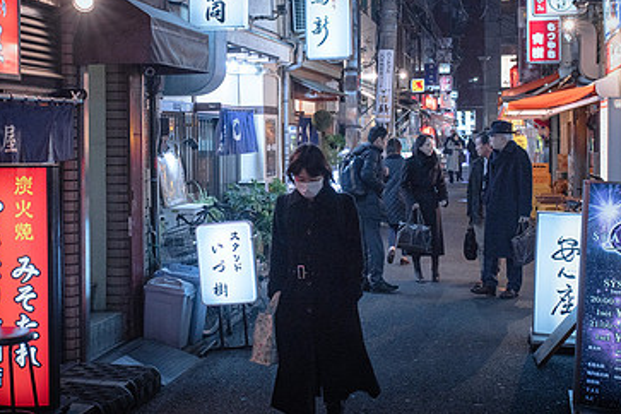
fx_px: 966
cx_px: 253
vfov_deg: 24.1
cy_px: 143
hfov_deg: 35.5
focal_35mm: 56
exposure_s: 1/80
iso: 320
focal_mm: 35
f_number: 5.6
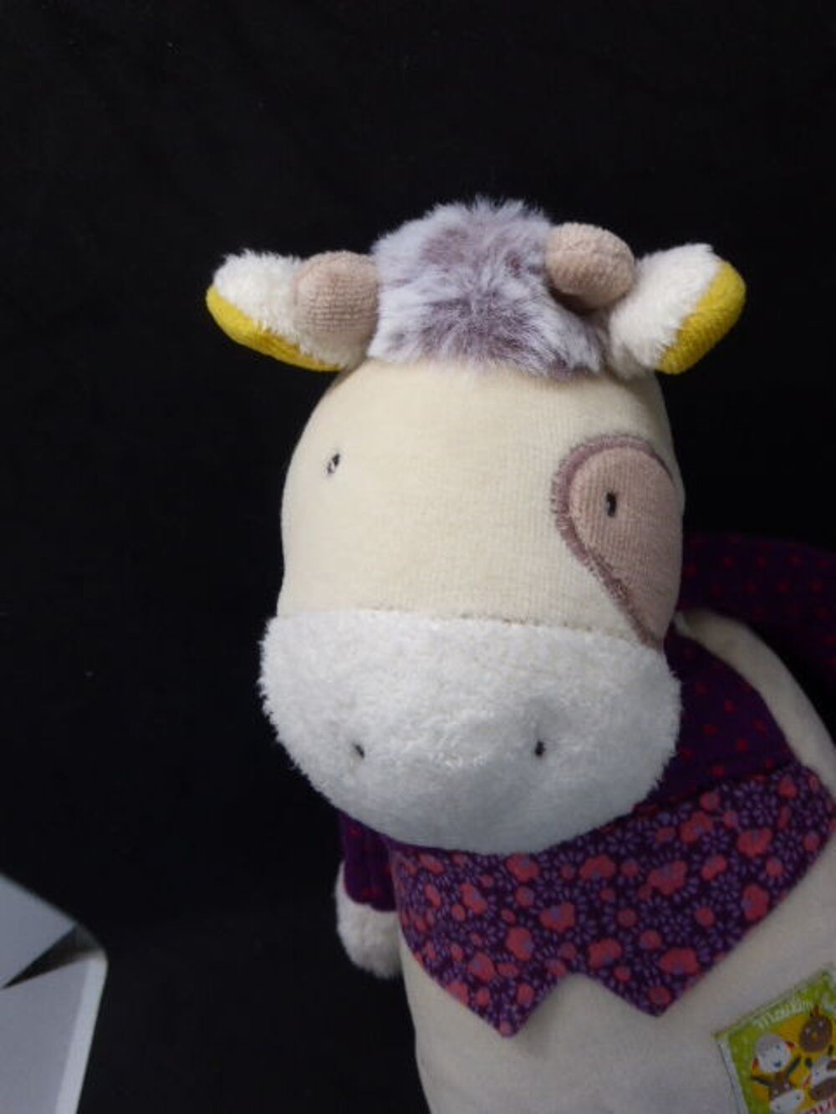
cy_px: 557
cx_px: 418
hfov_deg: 31.5
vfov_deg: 41.2
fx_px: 1481
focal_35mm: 46
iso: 160
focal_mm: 7.9
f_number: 4.1
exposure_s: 1/60
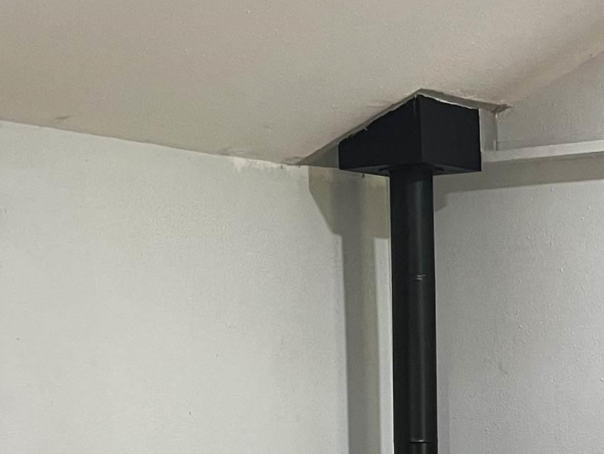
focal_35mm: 95
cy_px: 595
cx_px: 601
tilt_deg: -7.4
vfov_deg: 14.9
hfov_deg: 20.0
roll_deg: +0.7
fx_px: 1658
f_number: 1.5
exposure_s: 1/60
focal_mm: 5.7
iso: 200
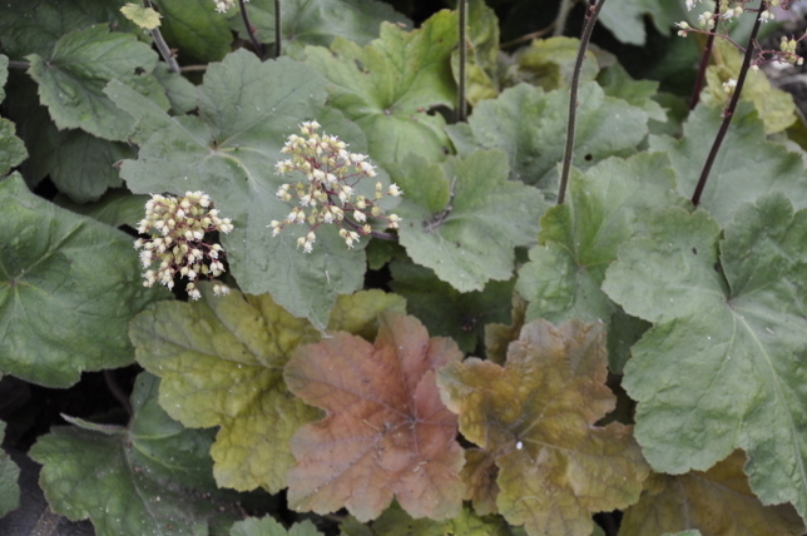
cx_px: 421
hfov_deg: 16.7
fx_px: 2754
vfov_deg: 11.1
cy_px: 282
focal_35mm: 123
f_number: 5.6
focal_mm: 66
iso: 360
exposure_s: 1/125
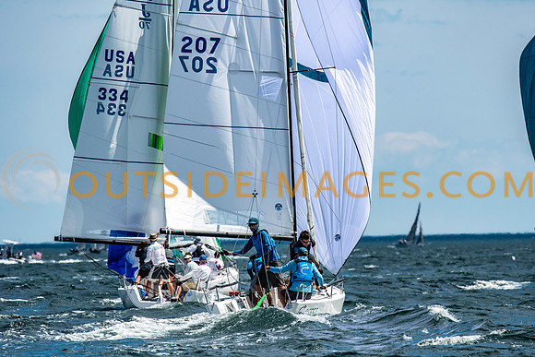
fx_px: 6689
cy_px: 178
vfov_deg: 3.1
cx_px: 268
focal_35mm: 450
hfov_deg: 4.6
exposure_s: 1/5000
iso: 500
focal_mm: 300
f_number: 5.6
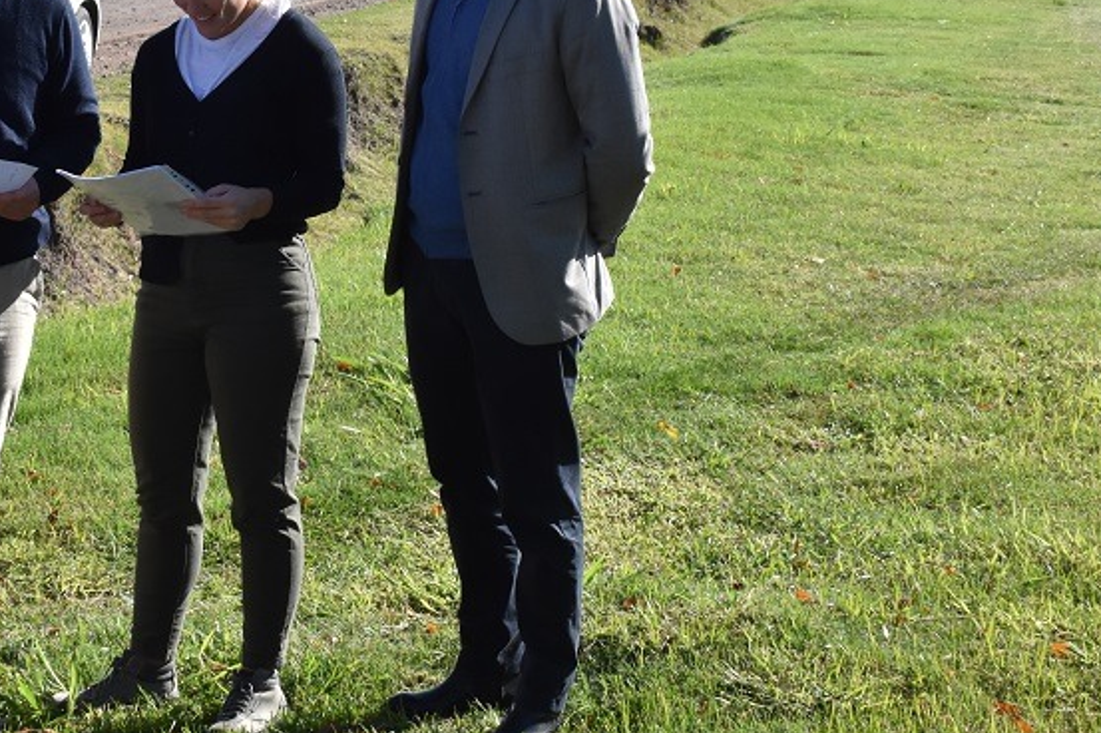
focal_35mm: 114
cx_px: 277
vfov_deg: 12.0
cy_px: 159
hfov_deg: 17.9
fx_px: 3484
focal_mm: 42
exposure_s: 1/800
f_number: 14
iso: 800
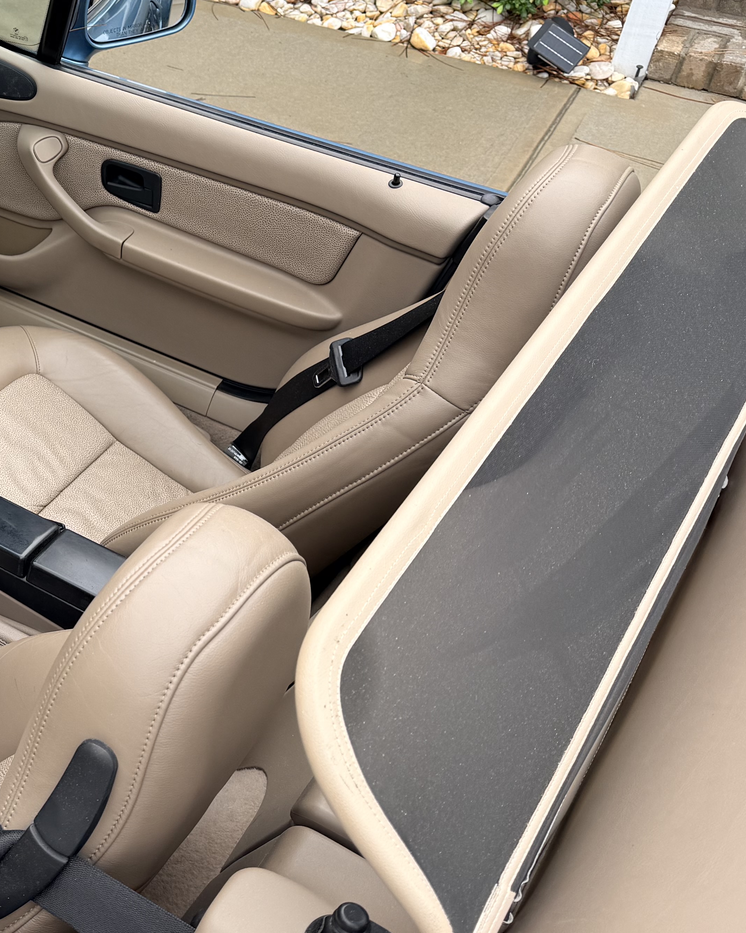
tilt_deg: -35.1
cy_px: 341
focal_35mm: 50
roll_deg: +0.4
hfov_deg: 26.8
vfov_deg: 37.1
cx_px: -147
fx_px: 1380
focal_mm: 6.76
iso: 80
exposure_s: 1/822
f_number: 1.78
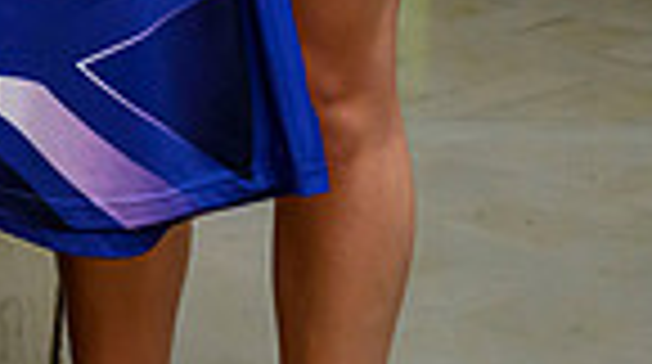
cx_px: -64
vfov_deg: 5.3
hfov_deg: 9.8
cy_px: -631
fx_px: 3745
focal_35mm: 217
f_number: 3.5
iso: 4000
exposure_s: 1/250
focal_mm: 43
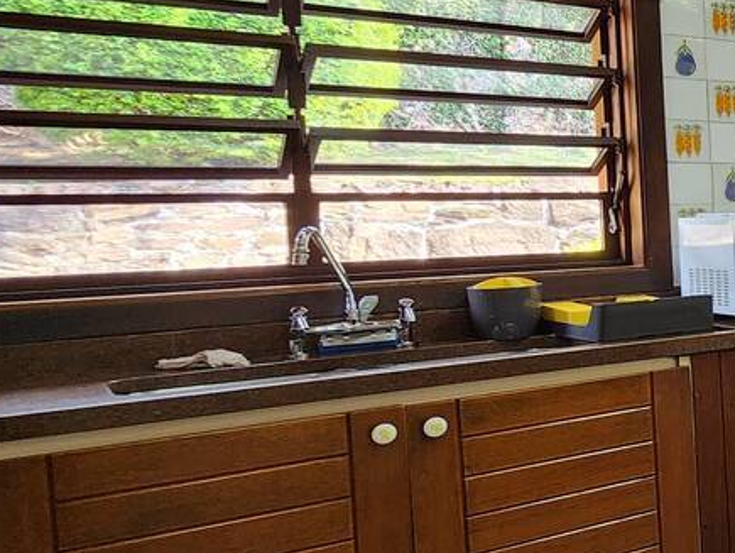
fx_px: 914
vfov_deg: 33.6
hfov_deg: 25.9
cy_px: 245
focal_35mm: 43
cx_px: 1193
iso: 125
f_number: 2.2
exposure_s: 1/60
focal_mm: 2.2
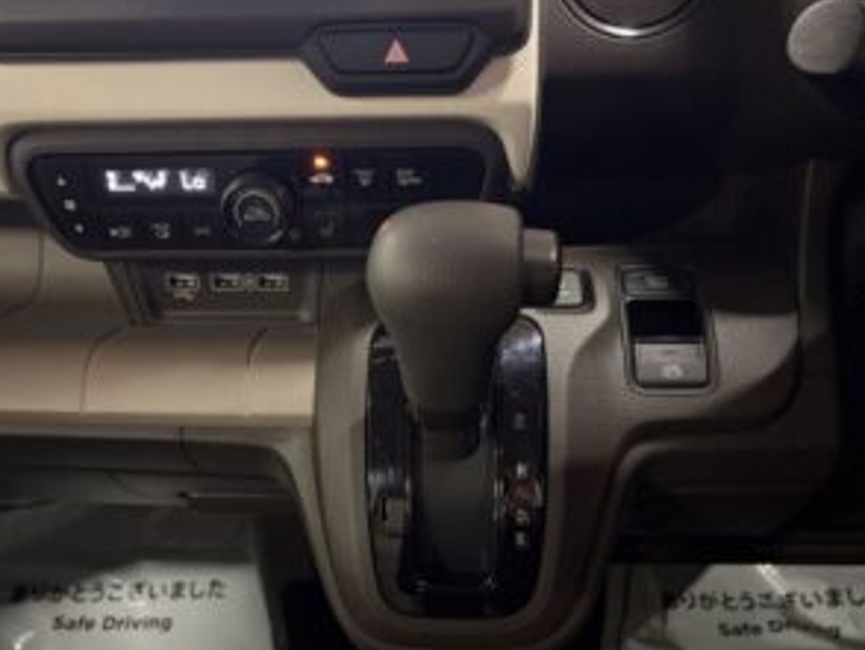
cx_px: 406
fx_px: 775
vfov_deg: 45.4
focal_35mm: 31
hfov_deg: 58.3
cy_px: 366
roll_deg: +3.2
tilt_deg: -37.5
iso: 1000
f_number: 1.6
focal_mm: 5.96
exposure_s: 1/19
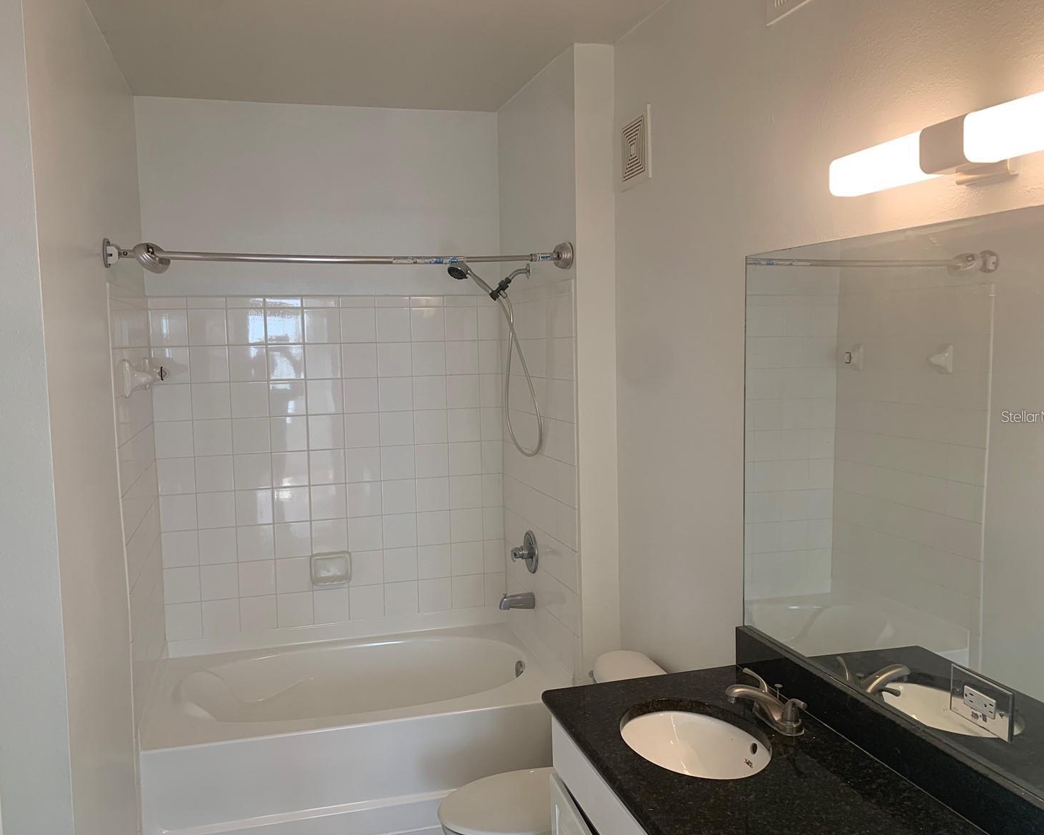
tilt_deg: -4.7
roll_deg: +1.8
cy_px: 416
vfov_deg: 51.5
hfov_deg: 62.2
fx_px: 865
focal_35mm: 28
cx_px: 493
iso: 64
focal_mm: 4.25
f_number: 1.8
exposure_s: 1/60
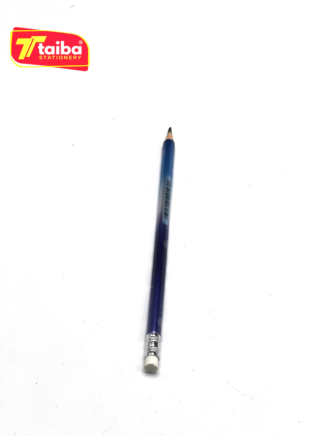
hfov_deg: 19.1
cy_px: 218
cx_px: 164
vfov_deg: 25.3
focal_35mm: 77
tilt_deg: -46.3
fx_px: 970
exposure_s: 1/304
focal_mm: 9
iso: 32
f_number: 2.8
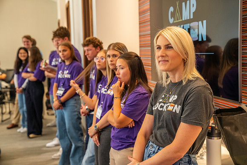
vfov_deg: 25.1
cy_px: 82
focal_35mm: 54
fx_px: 371
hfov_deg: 36.9
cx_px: 124
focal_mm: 54
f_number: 4
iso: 3200
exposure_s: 1/160
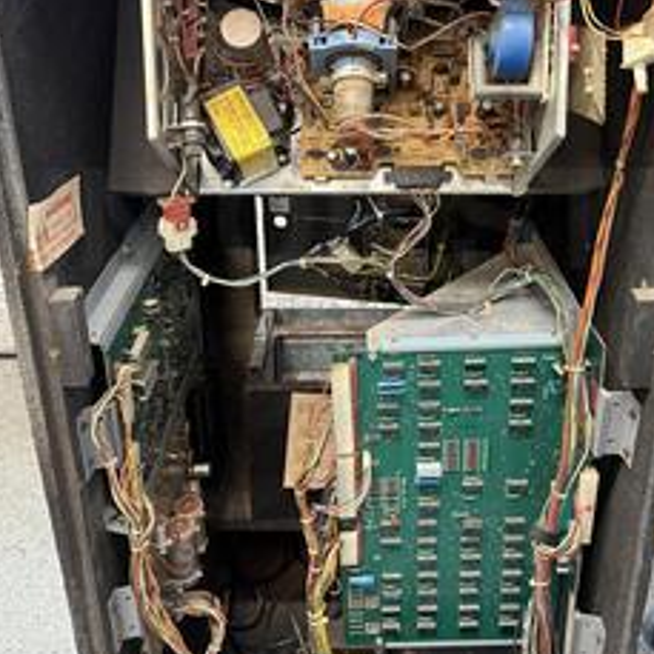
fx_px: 791
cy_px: 217
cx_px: 361
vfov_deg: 44.3
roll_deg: -0.4
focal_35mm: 37
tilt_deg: -23.3
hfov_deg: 44.9
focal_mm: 6.76
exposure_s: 1/60
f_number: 1.78
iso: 800
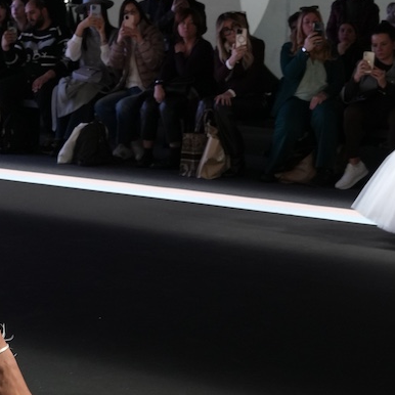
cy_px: 108
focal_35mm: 103
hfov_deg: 16.9
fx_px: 1330
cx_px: 130
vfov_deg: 16.8
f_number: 5
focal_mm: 39
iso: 2000
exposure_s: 1/160
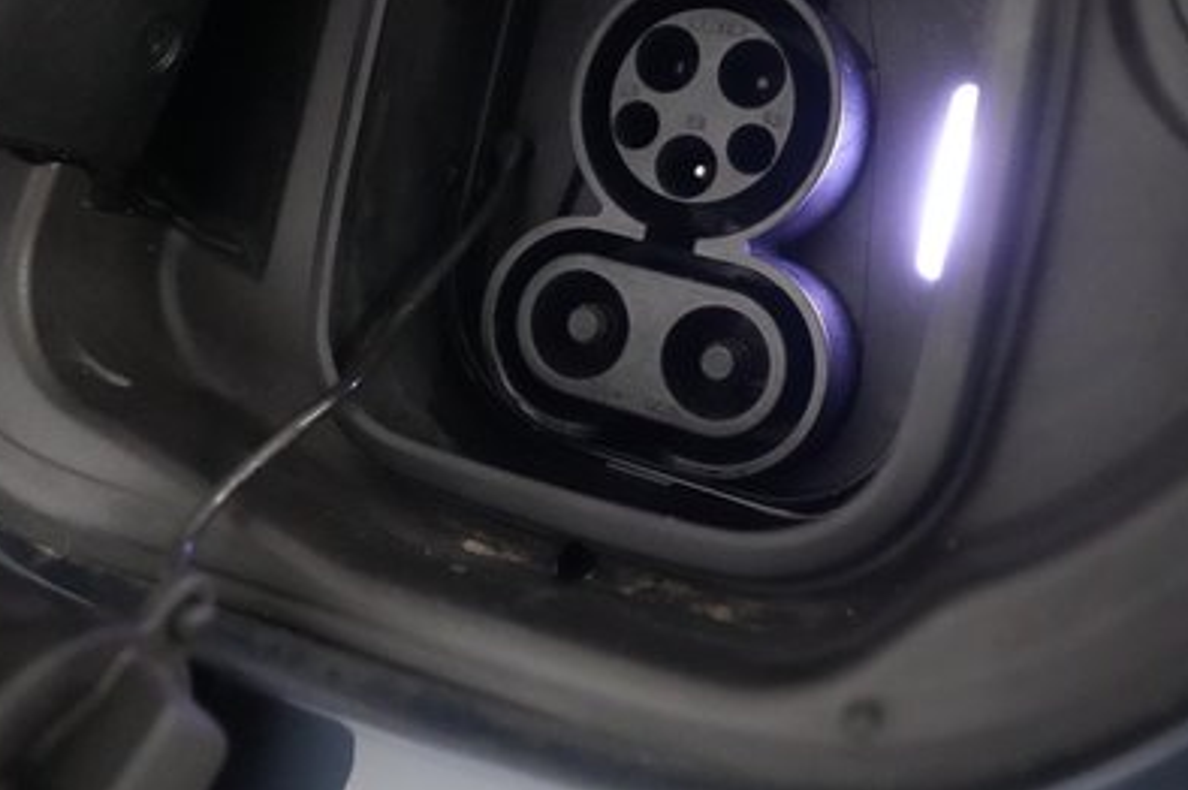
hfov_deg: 49.6
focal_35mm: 39
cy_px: 232
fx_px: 1286
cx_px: 630
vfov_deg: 33.7
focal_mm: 24
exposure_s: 1/400
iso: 16000
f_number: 2.8
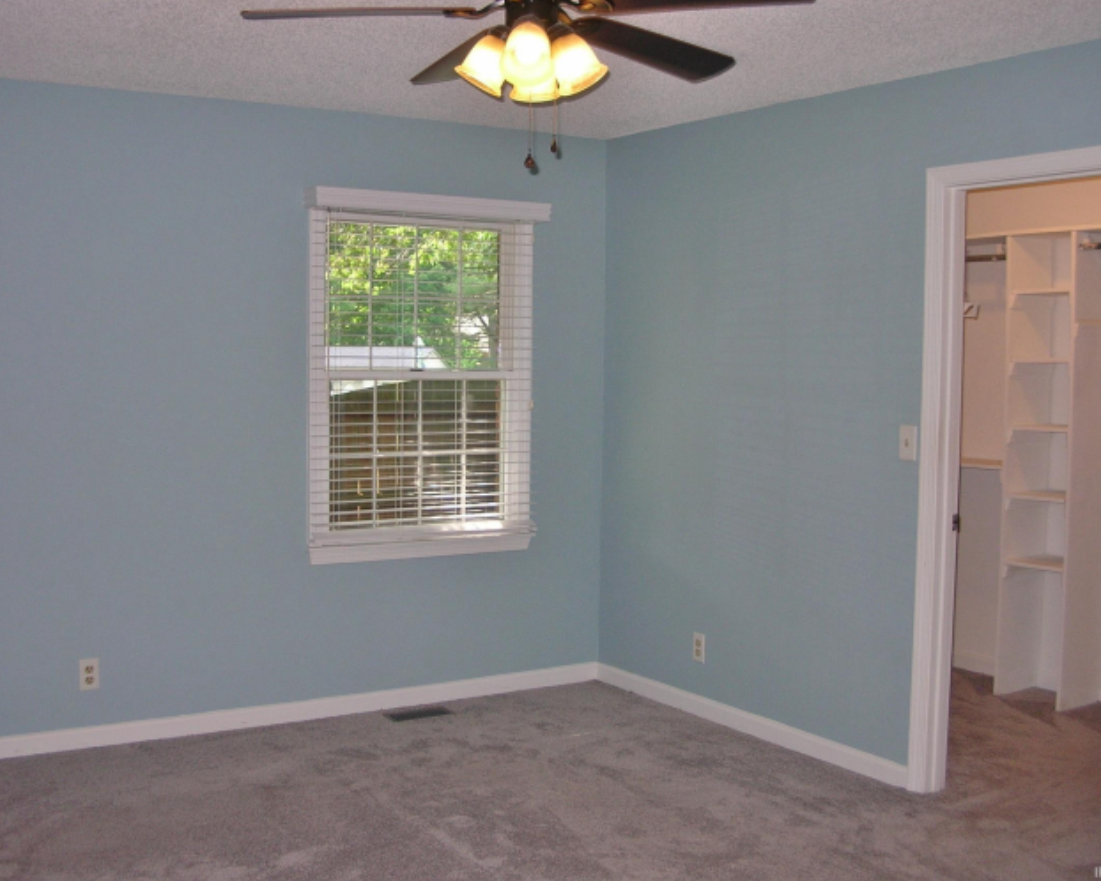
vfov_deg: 34.2
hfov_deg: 42.0
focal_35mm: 44
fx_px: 1434
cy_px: 440
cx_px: 543
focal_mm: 6.9
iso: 53
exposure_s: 1/60.1
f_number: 2.8
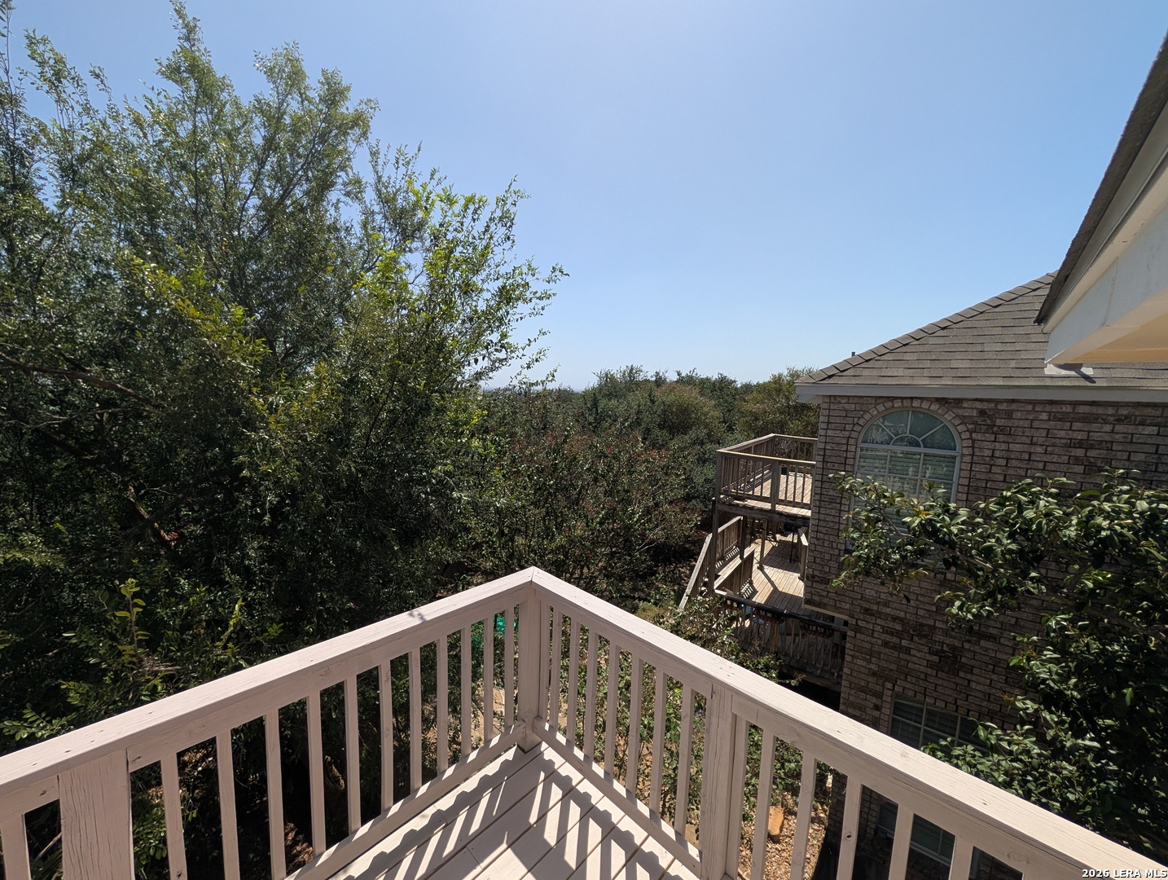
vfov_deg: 94.7
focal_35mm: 12
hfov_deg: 110.5
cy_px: 440
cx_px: 584
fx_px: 406
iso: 56
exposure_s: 1/3436
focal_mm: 2.02
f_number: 1.7
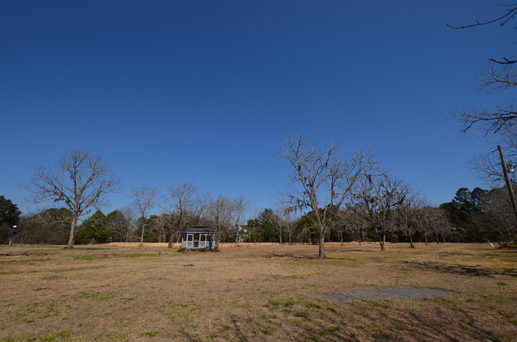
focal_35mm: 15
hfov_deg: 100.5
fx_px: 215
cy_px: 171
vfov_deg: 77.1
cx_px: 258
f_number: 9
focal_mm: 10
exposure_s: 1/320
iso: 100
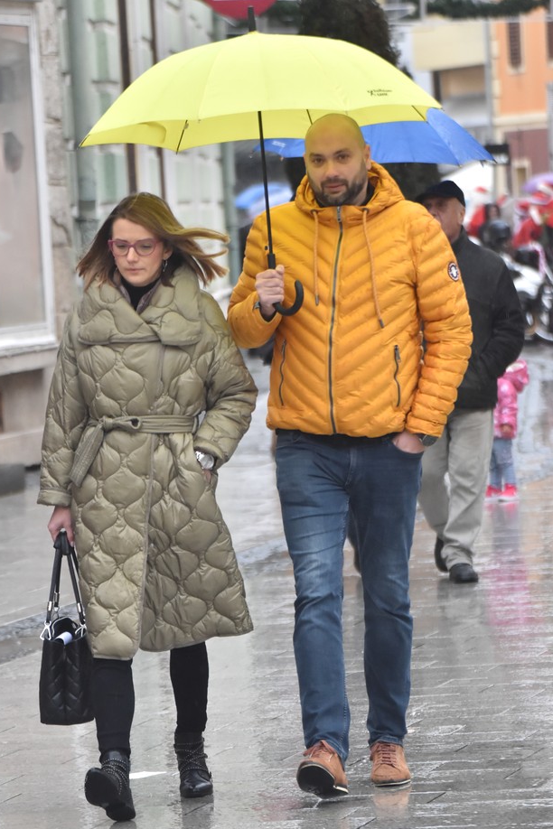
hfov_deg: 5.0
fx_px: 6303
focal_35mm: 274
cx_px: 243
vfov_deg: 7.5
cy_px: 385
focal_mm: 155
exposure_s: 1/400
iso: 1250
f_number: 4.8
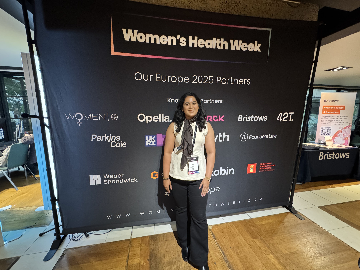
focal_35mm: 14
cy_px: 135
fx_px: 146
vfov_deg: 85.7
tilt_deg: -8.2
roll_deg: -0.3
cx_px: 180
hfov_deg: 102.1
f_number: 2.2
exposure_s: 1/50
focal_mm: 2.22
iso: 800
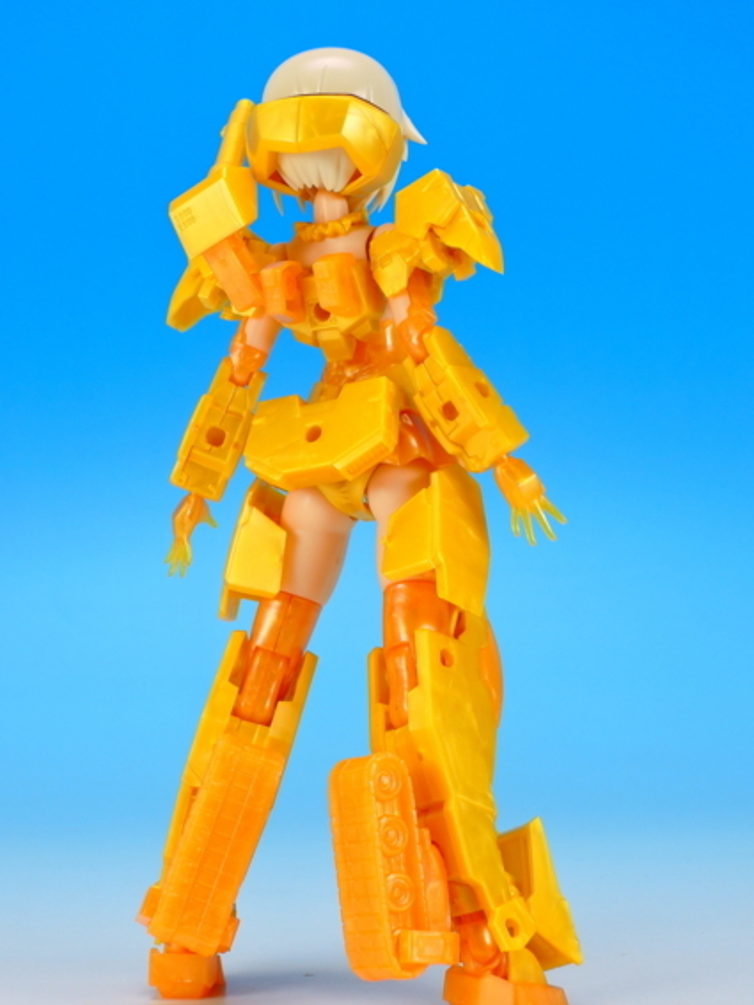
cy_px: 515
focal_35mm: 71
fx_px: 2060
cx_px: 357
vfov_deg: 27.4
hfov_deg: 20.7
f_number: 5.6
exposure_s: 1/2
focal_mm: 14.3
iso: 80
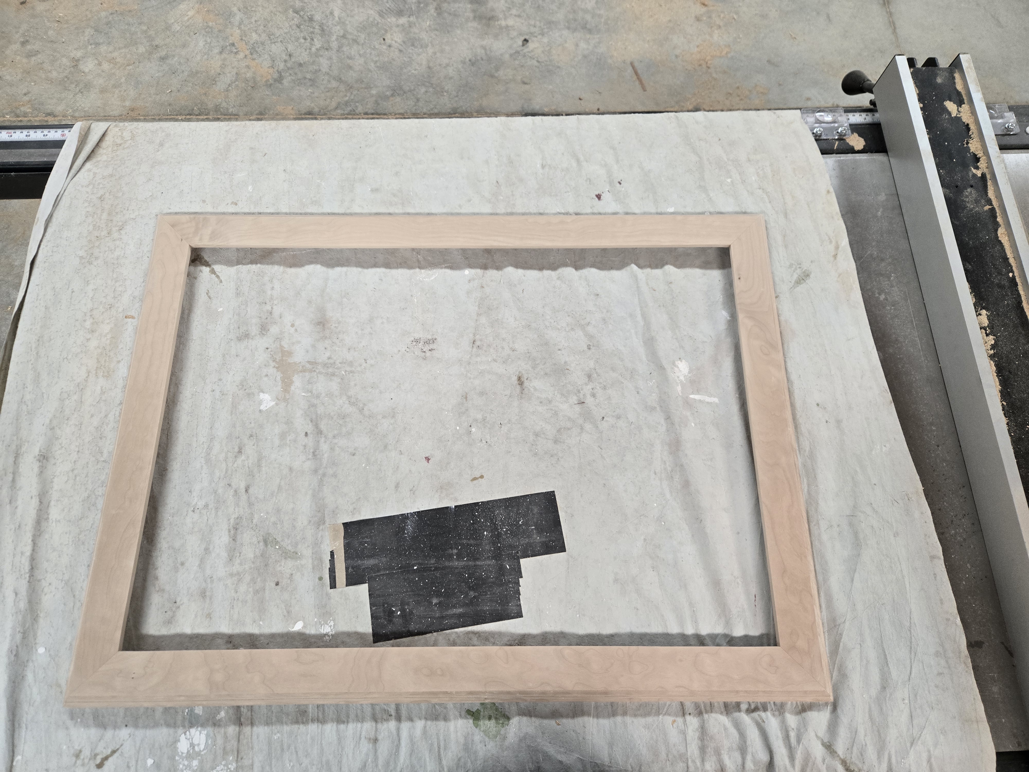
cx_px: 514
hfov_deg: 73.9
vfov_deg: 58.9
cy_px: 386
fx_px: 684
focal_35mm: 23
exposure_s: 1/120
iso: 200
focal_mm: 5.4
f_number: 1.8
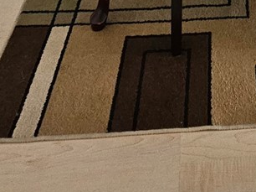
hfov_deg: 26.4
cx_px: 281
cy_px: -213
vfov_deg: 15.9
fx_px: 502
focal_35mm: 68
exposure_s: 1/30
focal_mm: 2.2
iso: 400
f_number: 2.2
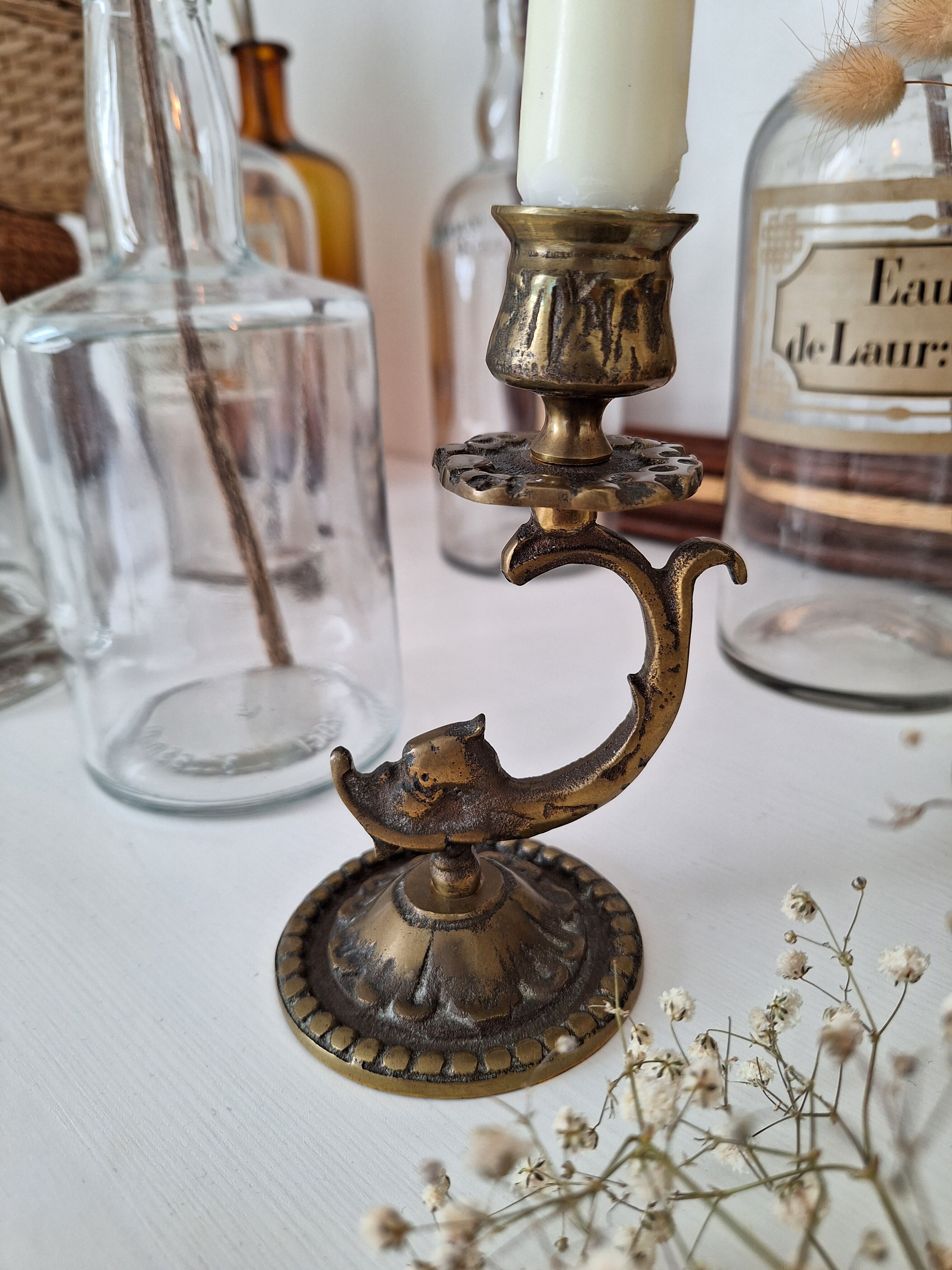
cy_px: 635
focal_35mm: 23
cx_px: 476
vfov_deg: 73.9
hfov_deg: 58.9
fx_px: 843
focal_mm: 5.54
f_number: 1.8
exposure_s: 1/60
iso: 80
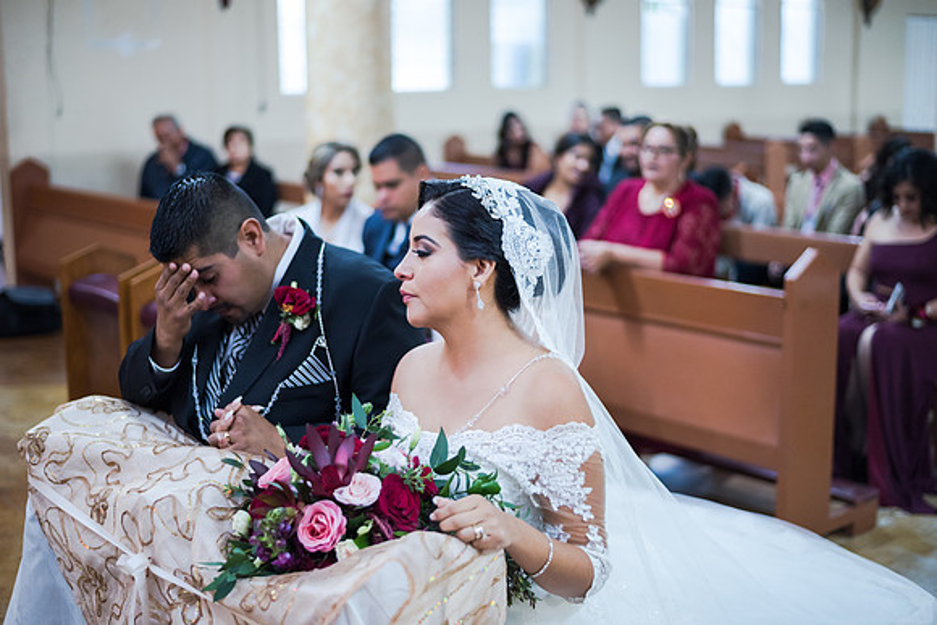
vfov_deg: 27.0
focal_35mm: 50
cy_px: 312
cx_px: 468
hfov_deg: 39.6
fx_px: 1302
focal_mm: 50
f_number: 1.8
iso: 1600
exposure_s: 1/160
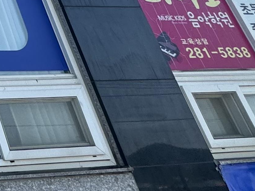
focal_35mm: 68
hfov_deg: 17.7
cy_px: -26
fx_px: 501
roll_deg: +5.3
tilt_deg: +26.8
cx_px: -279
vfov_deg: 20.5
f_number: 2.2
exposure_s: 1/646
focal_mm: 2.22
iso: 40
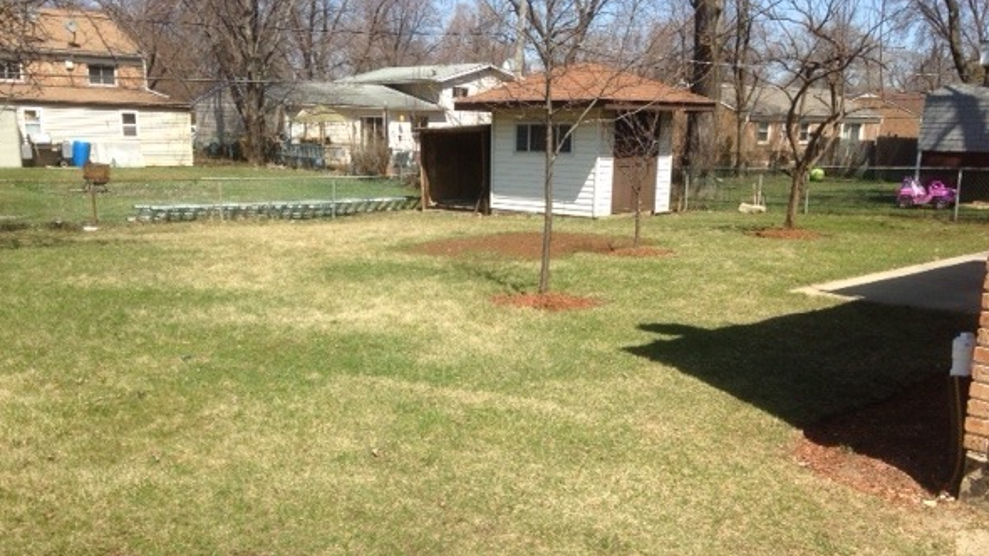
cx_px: 473
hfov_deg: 51.6
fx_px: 1023
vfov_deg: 30.3
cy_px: 343
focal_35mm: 39
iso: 50
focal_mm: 4.12
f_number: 2.4
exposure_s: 1/1205
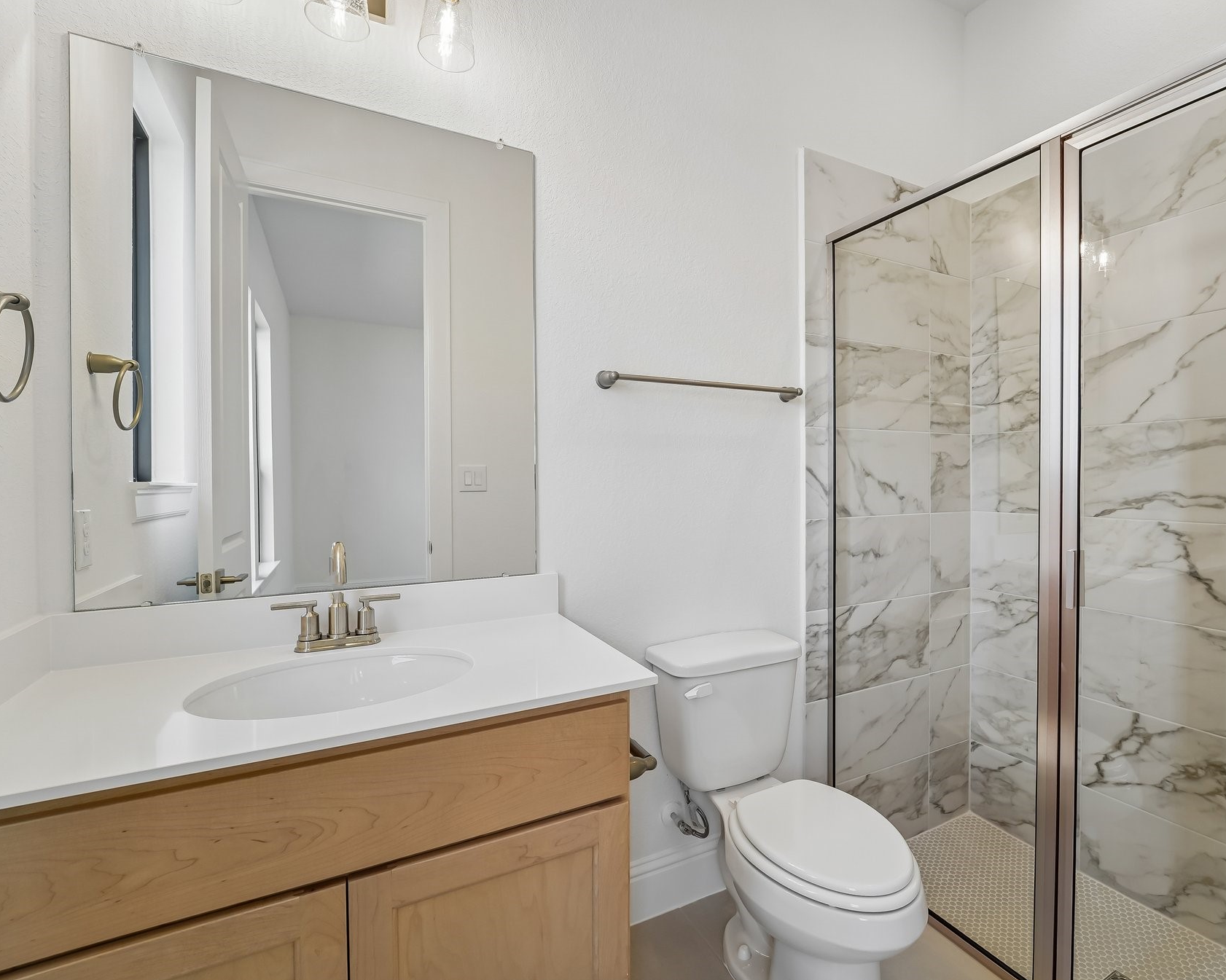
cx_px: 696
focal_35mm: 16
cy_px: 485
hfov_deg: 92.6
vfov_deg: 80.4
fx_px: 580
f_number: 8
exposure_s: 1/60
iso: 500
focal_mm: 14
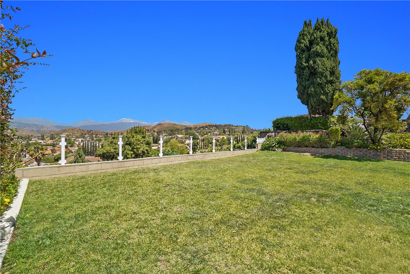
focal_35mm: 15
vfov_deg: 77.4
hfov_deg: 100.4
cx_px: 205
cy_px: 137
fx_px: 171
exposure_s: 1/2000
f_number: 8
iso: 640
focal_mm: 10
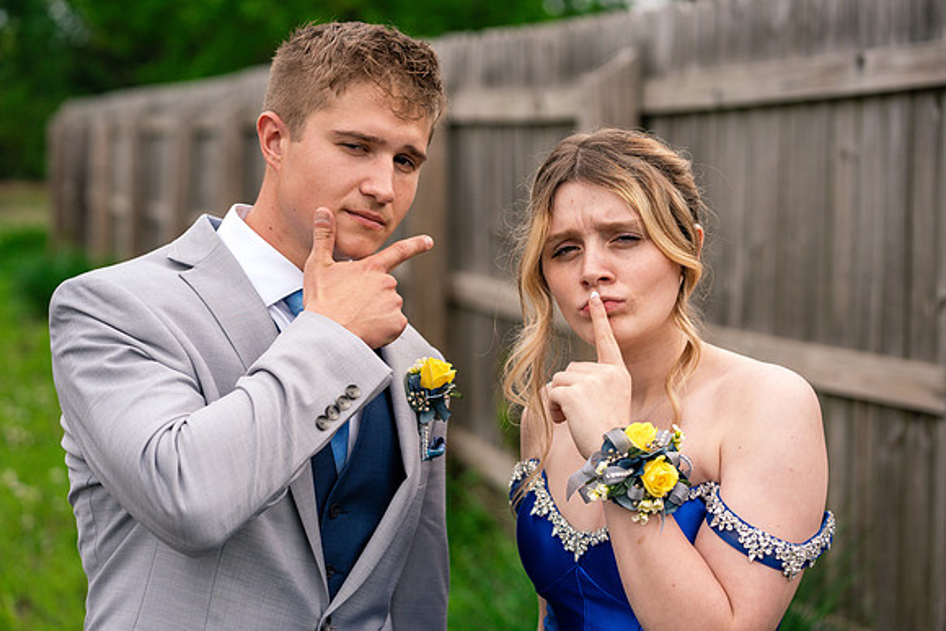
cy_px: 316
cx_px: 473
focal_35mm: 85
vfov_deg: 16.1
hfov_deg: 23.9
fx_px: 2234
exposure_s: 1/1000
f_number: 3.5
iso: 400
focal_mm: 85
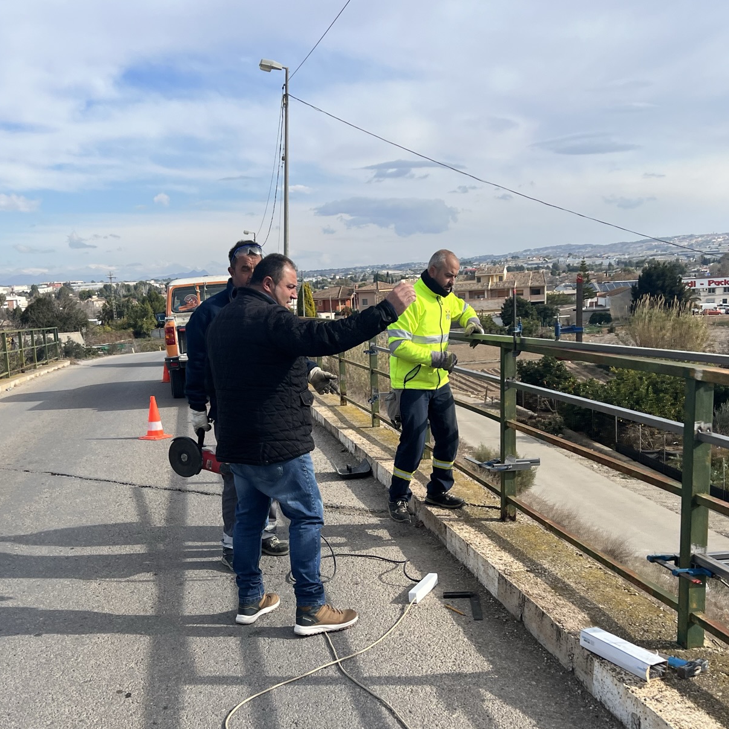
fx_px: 929
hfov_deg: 42.8
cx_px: 344
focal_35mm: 39
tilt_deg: -6.9
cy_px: 444
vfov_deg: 42.6
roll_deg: -1.8
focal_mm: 5.7
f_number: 1.5
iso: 50
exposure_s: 1/4444
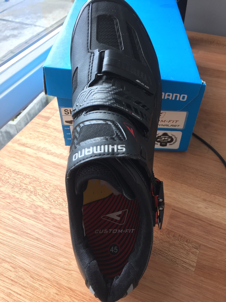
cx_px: 113
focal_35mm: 29
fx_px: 252
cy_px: 151
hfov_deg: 48.2
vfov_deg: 61.7
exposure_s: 1/50
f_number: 2.2
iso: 32
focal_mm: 4.15
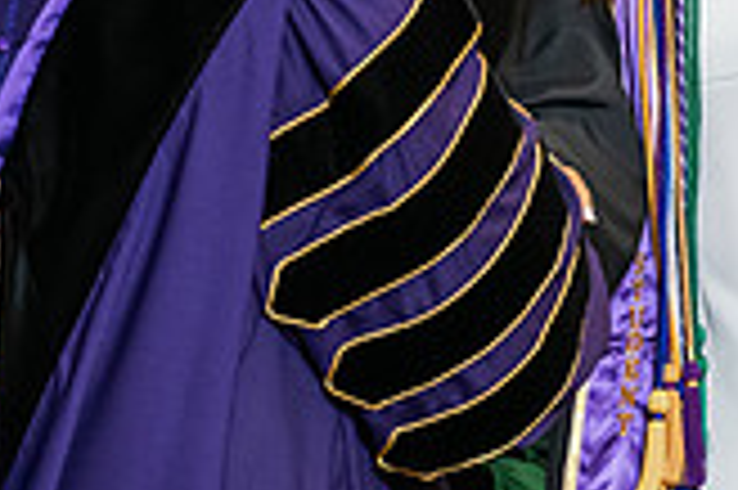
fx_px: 5079
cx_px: 446
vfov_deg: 5.5
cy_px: -151
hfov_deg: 8.3
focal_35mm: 248
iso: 2500
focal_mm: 70
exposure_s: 1/200
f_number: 5
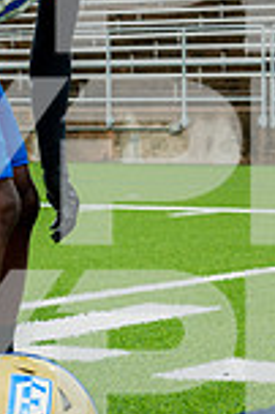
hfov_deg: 7.7
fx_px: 2044
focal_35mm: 178
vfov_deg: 11.6
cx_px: 30
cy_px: 163
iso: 200
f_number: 7.1
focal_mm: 60
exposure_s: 1/320
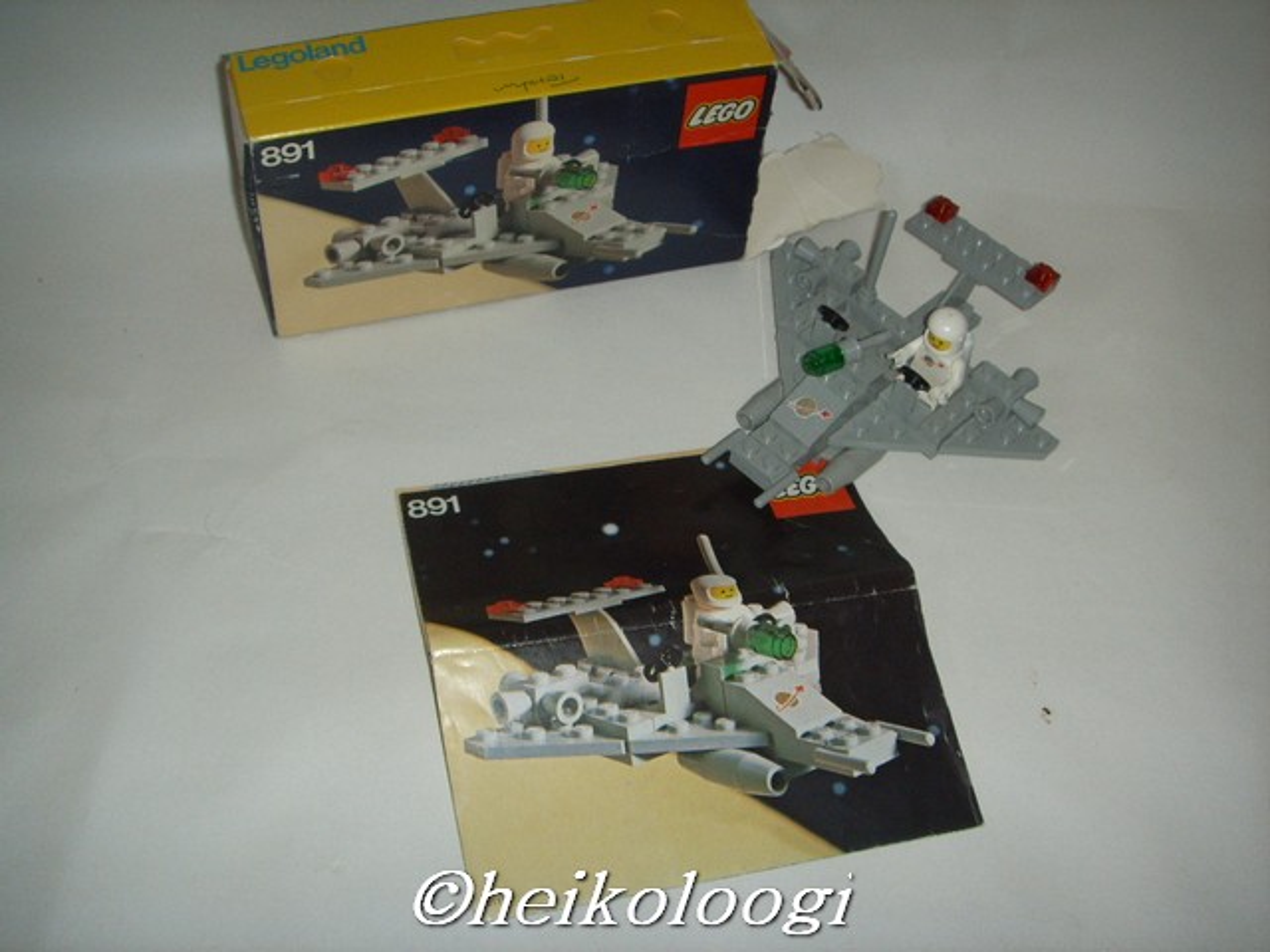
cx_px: 635
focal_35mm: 39
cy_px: 476
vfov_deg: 36.8
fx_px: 1431
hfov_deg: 47.9
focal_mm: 6.6
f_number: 3.5
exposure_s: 1/45
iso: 100
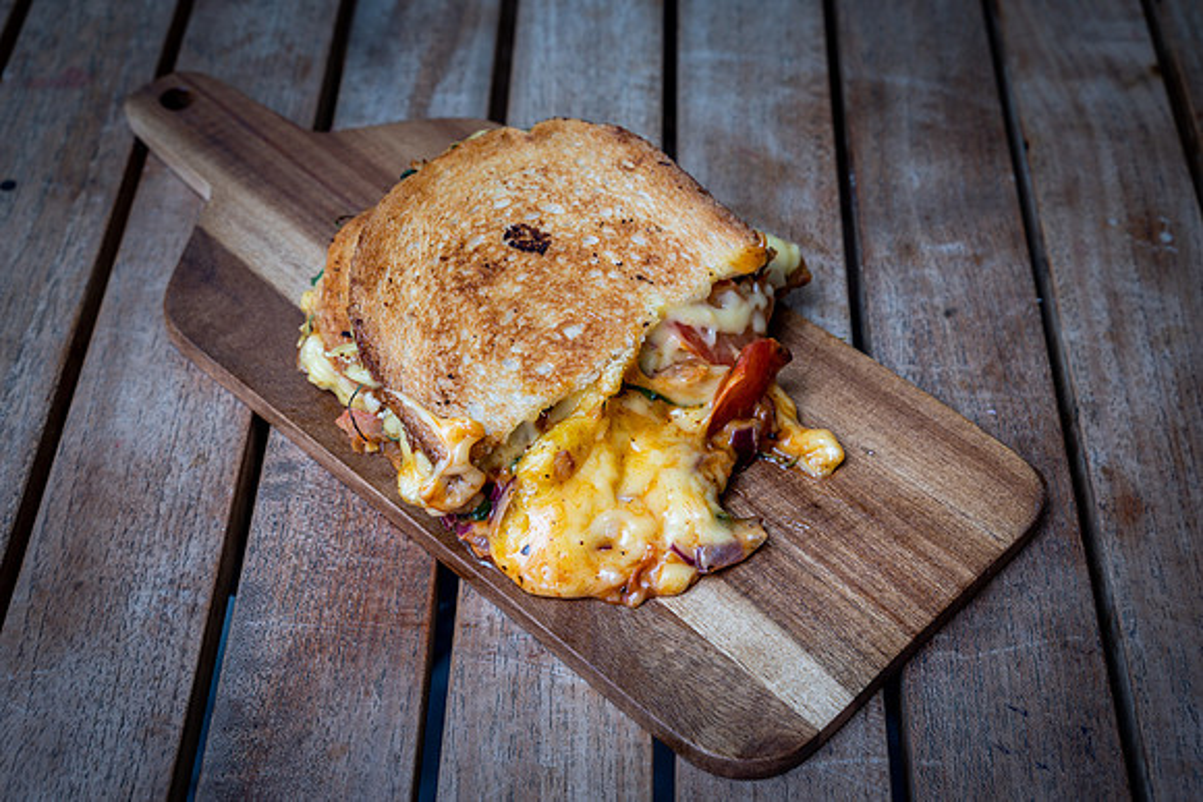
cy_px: 401
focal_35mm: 53
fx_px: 1771
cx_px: 602
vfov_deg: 25.5
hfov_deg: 37.5
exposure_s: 1/2.5
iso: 100
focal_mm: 53
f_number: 9
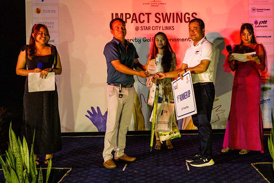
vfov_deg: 32.6
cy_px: 82
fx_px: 312
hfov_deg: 47.3
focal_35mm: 41
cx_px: 155
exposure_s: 1/250
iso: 2000
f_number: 4.5
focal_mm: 35
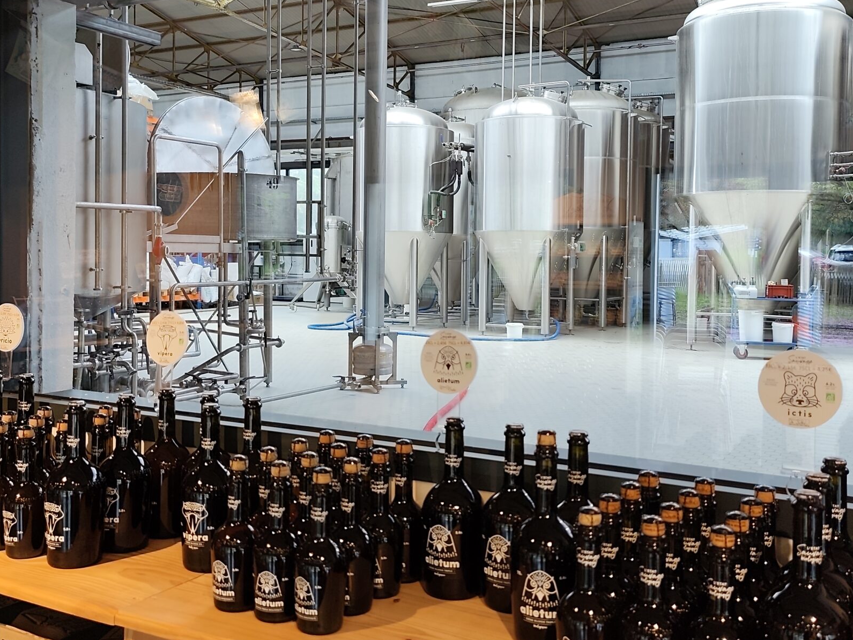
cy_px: 279
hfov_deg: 50.1
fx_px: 912
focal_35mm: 37
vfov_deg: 38.6
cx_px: 419
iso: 160
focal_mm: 6.19
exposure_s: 1/63.5
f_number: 1.65
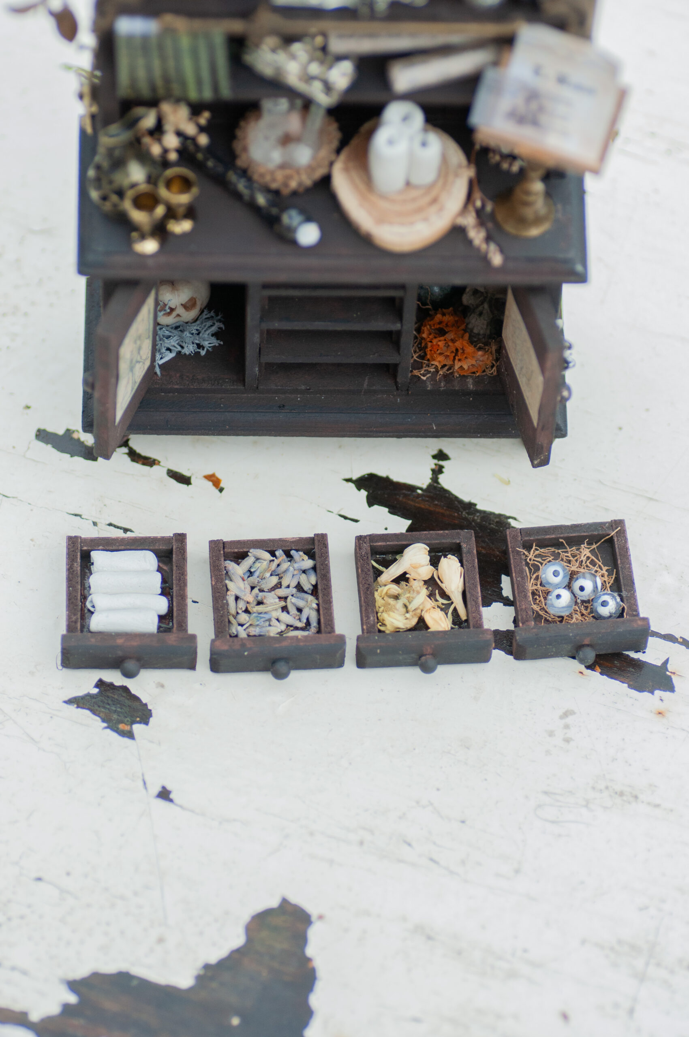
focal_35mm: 135
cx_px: 344
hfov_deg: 10.1
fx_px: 3886
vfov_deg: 15.2
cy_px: 518
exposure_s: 1/400
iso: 500
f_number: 4.5
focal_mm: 90
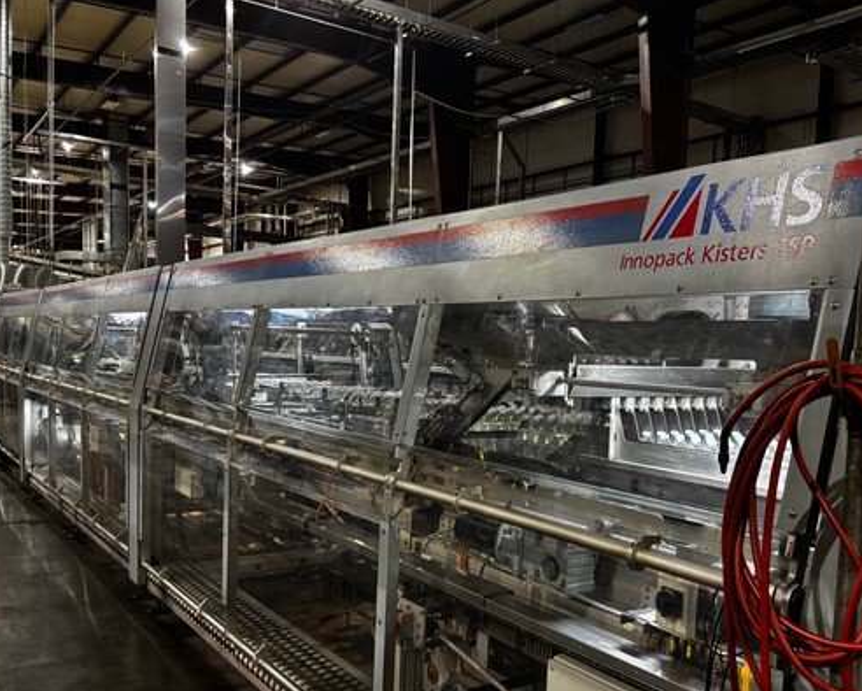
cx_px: 484
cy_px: 416
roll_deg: -2.1
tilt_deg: -5.9
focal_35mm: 33
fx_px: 842
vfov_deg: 44.3
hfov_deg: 54.1
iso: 400
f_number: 1.6
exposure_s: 1/60
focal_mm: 5.96
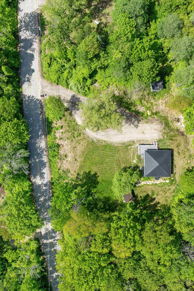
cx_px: 103
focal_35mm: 34
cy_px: 146
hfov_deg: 38.9
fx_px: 275
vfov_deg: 55.8
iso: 100
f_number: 2.8
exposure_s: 1/1000
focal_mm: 12.29
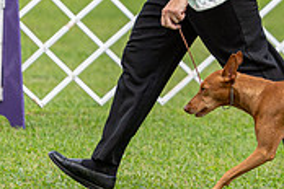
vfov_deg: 2.1
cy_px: -79
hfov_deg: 3.1
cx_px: 266
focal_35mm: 661
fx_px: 5214
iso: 200
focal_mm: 198
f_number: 4
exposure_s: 1/1000
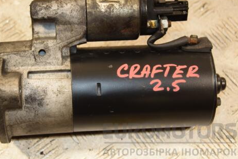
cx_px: 93
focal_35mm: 93
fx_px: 615
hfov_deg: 21.9
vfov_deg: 14.7
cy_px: 63
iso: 800
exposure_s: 1/160
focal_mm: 48
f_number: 4.8
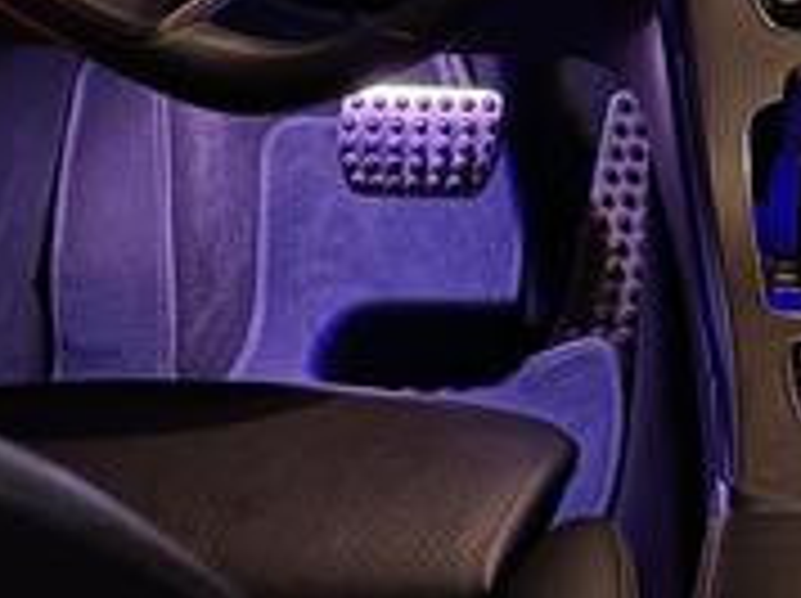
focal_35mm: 88
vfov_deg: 14.6
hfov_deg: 21.1
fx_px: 2034
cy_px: -492
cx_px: 904
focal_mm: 6.76
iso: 1250
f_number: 1.78
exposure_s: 1/17
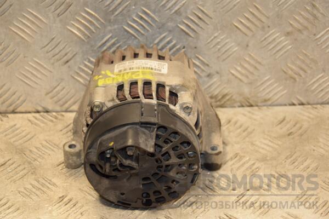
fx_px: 795
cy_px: 110
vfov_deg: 15.7
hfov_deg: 23.4
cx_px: 164
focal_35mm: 87
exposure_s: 1/160
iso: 800
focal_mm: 58
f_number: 5
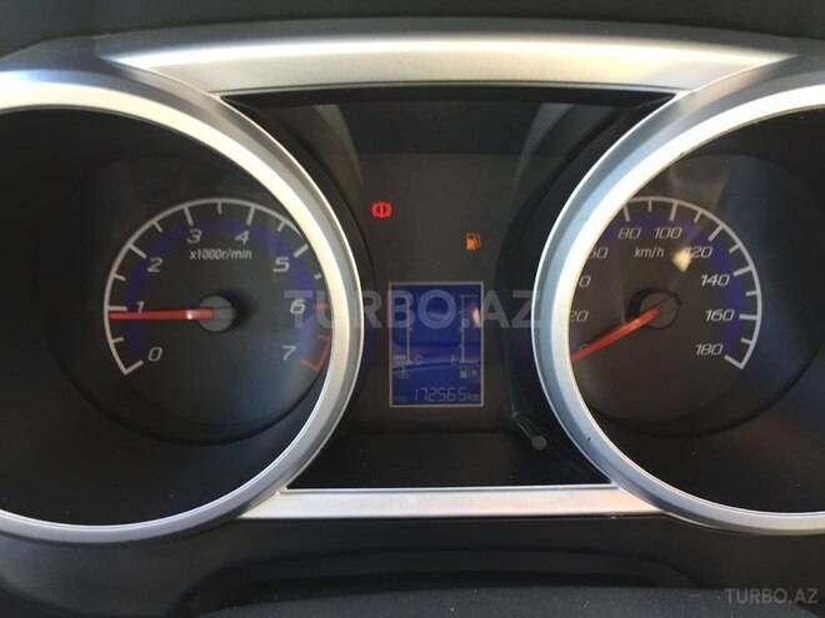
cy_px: 309
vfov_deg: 48.2
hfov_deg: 61.7
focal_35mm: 29
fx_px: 691
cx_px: 412
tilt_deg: -32.4
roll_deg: -0.3
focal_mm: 4.15
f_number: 2.2
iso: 32
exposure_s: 1/50
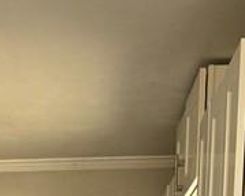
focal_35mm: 134
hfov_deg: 13.7
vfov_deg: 10.4
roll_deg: -1.5
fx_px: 971
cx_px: -104
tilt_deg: -3.1
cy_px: 415
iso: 80
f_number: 1.78
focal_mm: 6.76
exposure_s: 1/121
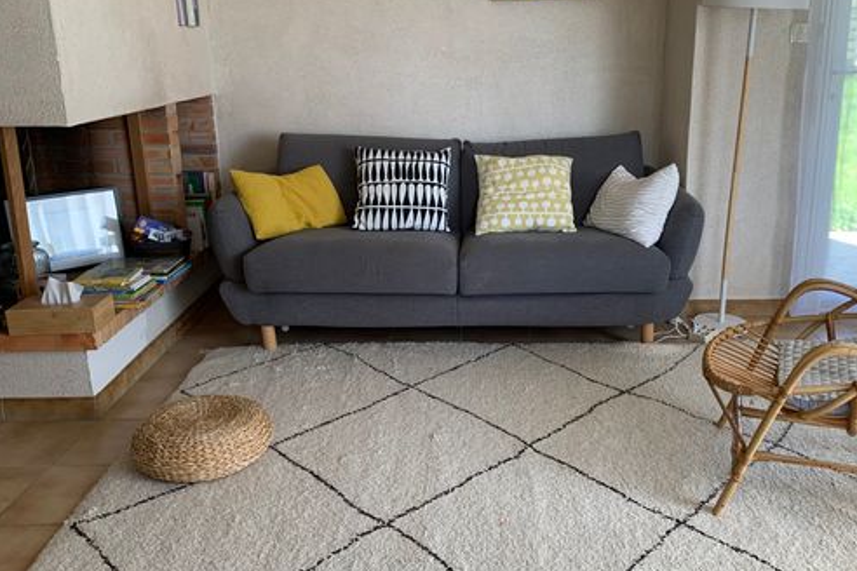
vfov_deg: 39.9
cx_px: 491
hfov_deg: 57.0
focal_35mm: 33
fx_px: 786
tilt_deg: -14.6
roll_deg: +0.1
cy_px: 258
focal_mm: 4.25
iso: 100
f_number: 1.8
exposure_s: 1/111
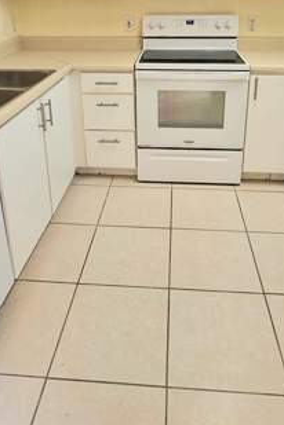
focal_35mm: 28
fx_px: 331
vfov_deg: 61.2
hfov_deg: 46.4
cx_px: 150
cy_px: 98
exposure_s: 1/60.2
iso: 80
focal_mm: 2.2
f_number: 2.2
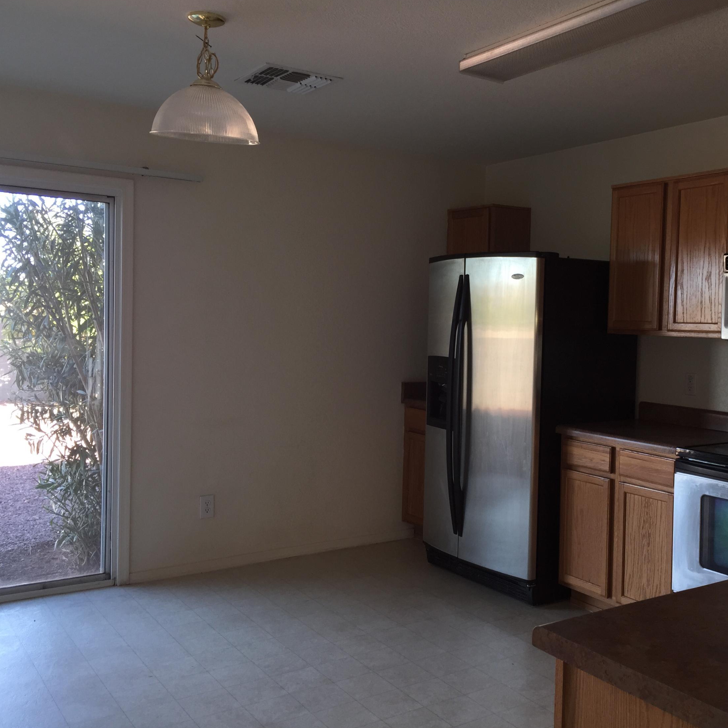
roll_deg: -1.9
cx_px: 464
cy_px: 358
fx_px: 833
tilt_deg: -3.0
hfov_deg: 46.7
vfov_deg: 47.2
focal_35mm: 35
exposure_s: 1/30
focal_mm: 4.15
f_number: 2.2
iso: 32
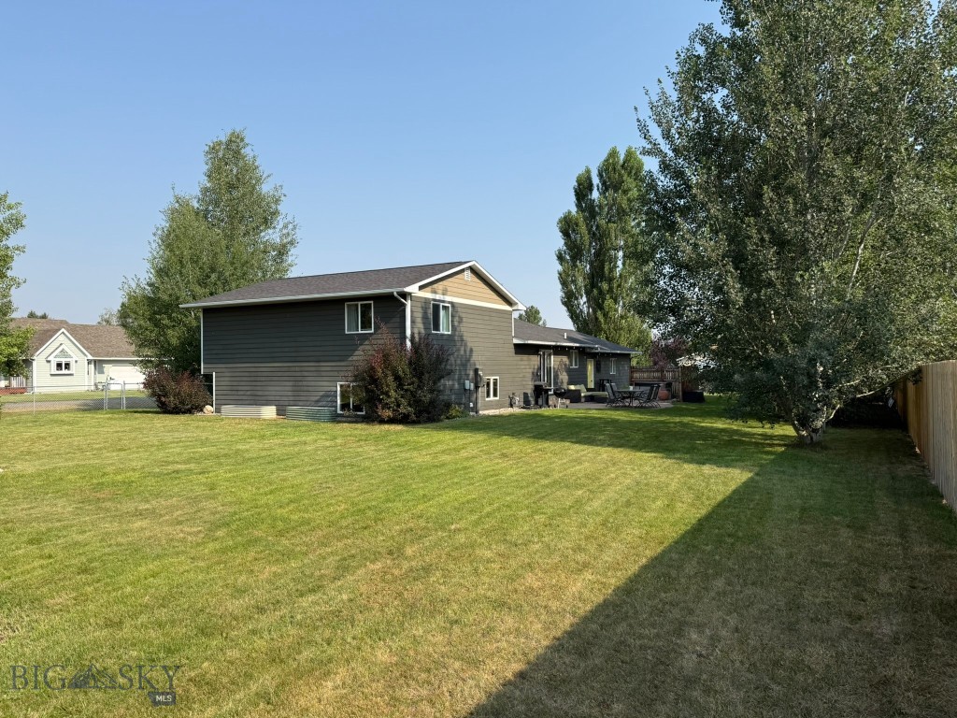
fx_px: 664
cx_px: 478
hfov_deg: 71.6
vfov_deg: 56.8
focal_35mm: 24
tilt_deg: +0.7
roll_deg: -0.2
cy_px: 359
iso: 80
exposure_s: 1/3425
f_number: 1.78
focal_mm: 6.76
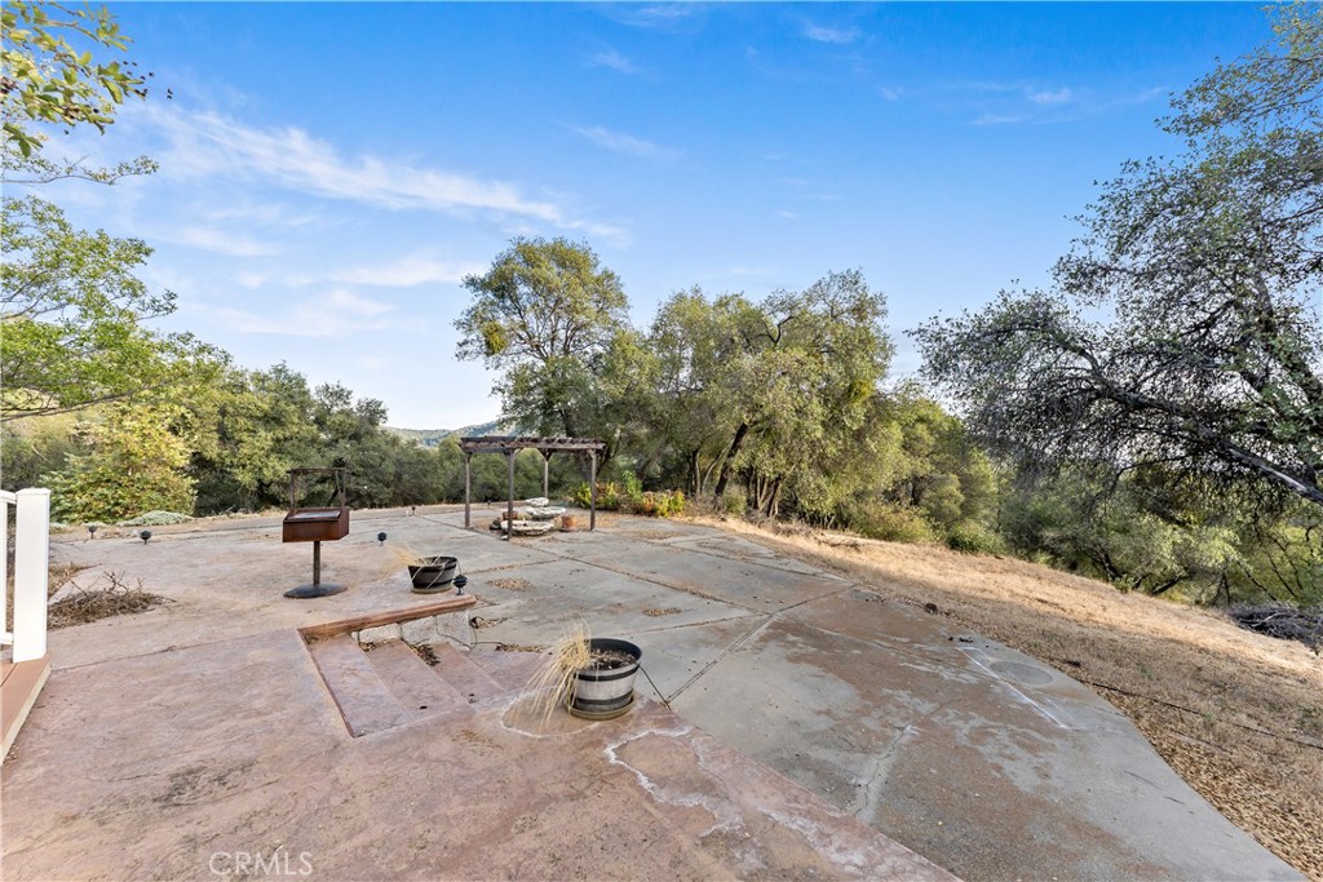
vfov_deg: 81.2
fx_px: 515
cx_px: 662
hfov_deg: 104.2
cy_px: 441
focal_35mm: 14
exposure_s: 1/100
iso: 80
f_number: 5
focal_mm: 14
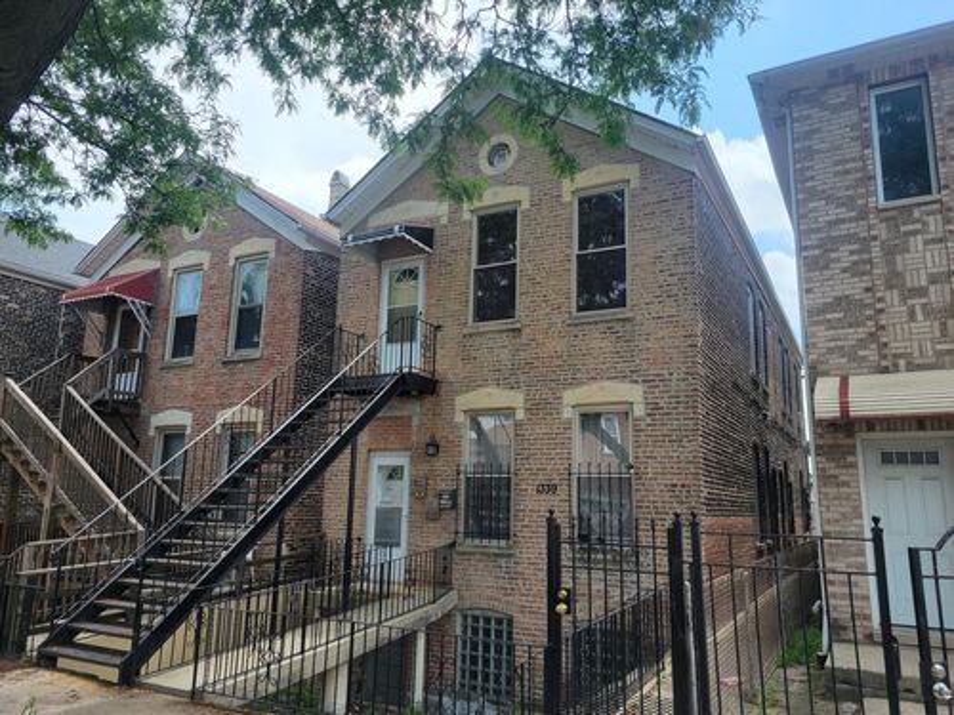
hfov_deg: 67.3
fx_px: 717
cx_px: 477
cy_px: 358
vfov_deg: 53.1
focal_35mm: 26
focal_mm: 5.4
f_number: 1.8
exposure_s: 1/873
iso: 40
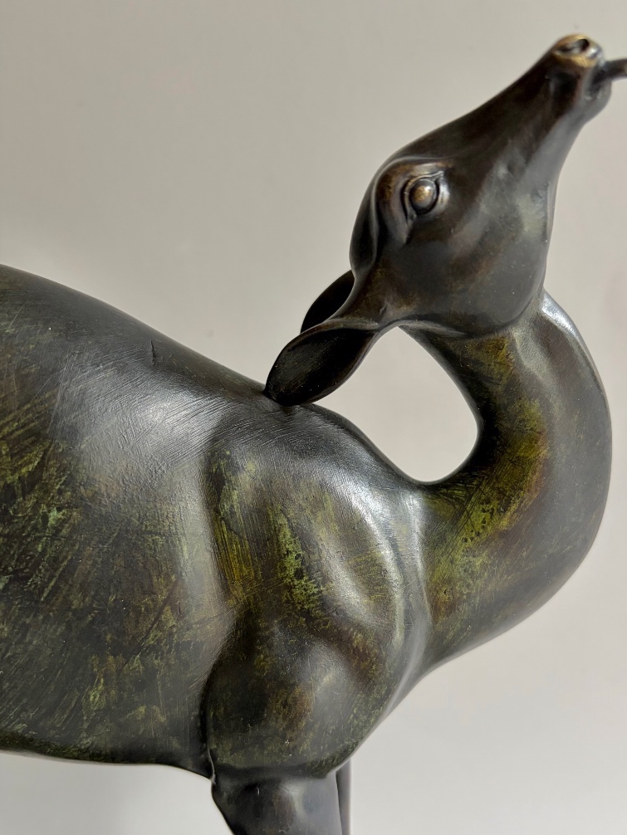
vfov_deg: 58.1
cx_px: 370
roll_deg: -0.3
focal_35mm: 31
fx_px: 748
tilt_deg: -11.6
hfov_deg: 45.3
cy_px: 481
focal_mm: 5.96
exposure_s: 1/60
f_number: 1.6
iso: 250
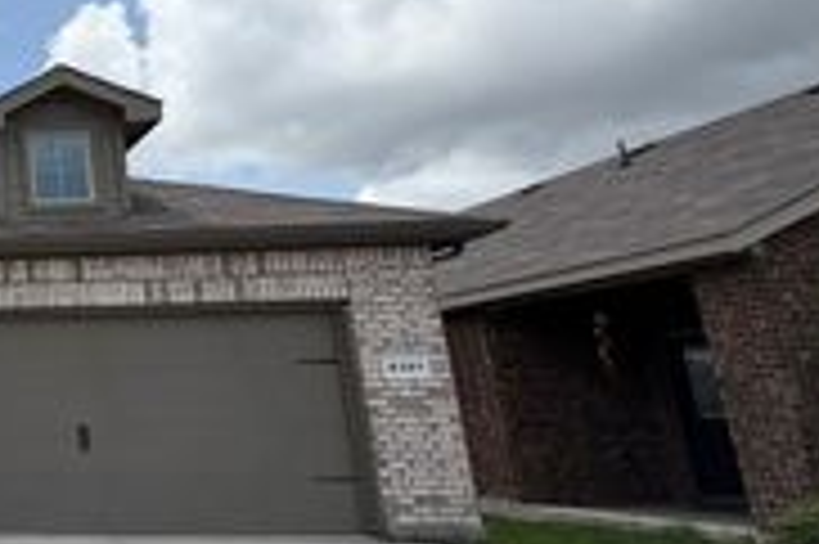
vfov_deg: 33.3
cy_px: 236
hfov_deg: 32.7
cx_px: -297
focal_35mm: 40
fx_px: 909
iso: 20
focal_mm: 2.22
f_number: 2.2
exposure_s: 1/1572
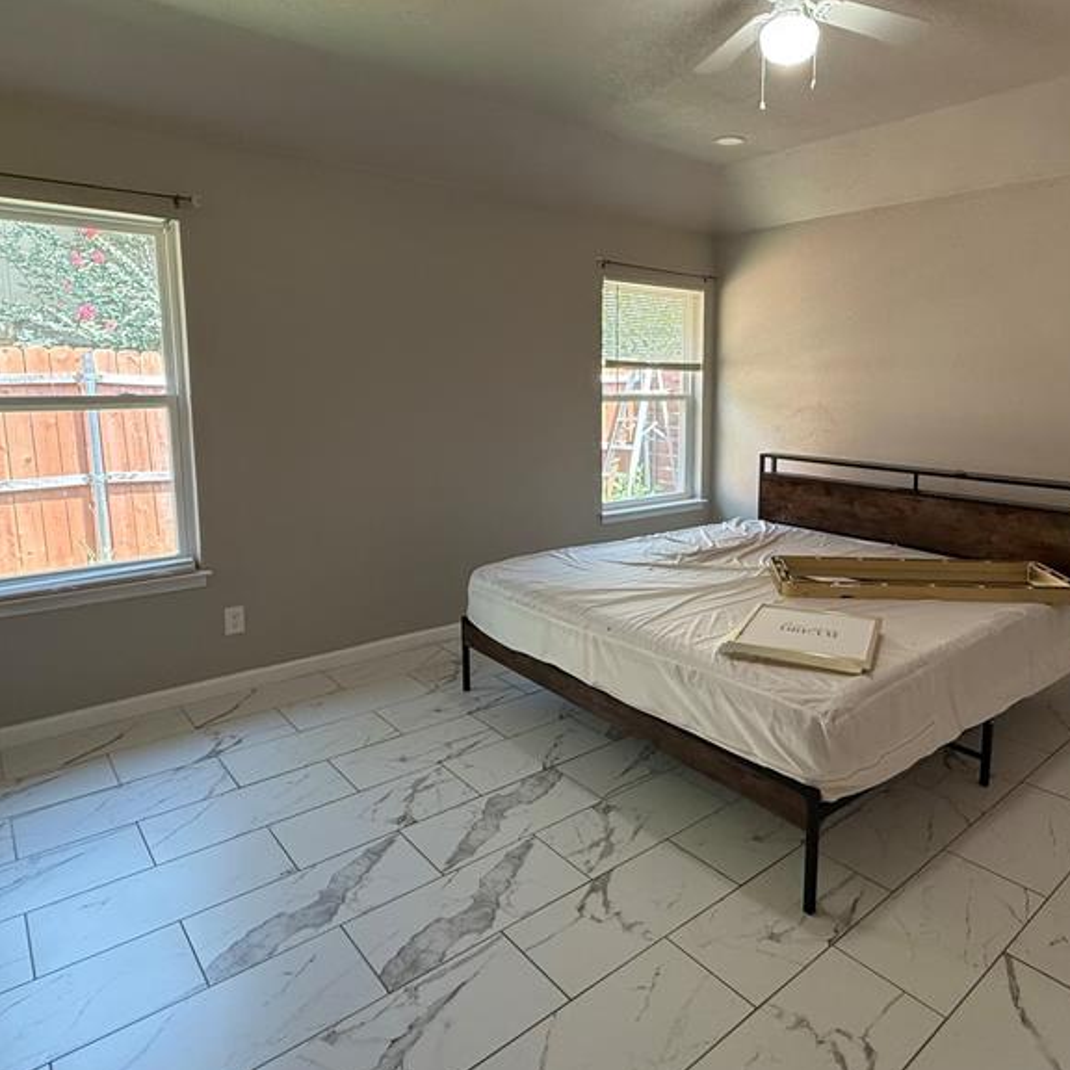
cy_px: 472
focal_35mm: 22
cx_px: 652
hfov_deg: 68.8
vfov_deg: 69.4
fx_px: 769
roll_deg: -0.7
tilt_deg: -7.7
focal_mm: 2.22
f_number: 2.2
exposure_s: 1/120
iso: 400
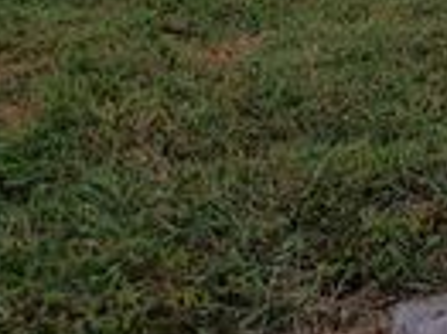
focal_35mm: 61
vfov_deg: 19.7
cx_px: 843
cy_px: -213
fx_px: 787
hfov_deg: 20.3
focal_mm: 2.18
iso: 50
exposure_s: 1/120
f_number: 1.9
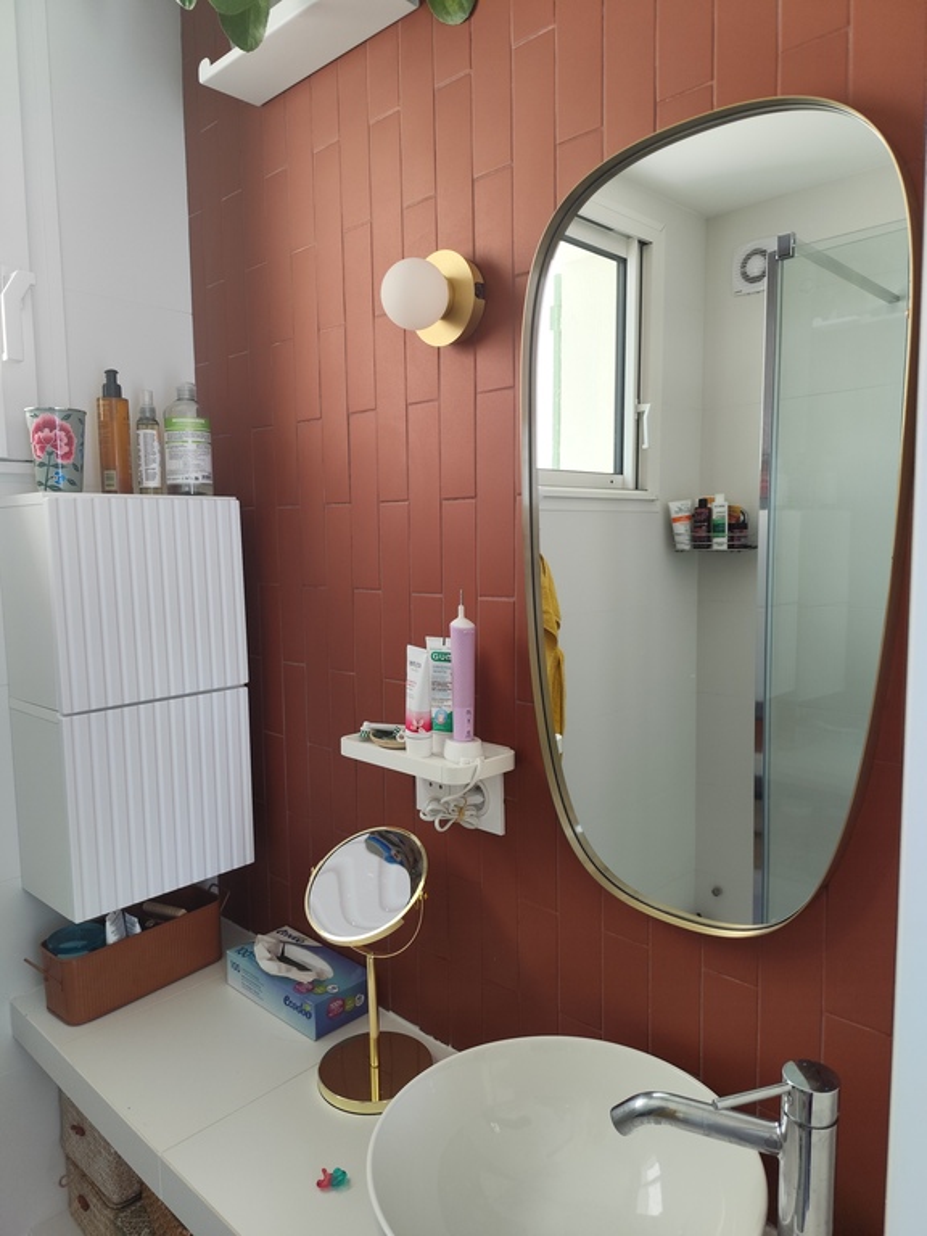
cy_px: 618
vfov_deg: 73.9
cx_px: 464
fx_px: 821
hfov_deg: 58.9
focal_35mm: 23
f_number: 1.65
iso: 160
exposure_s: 1/100
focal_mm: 6.19
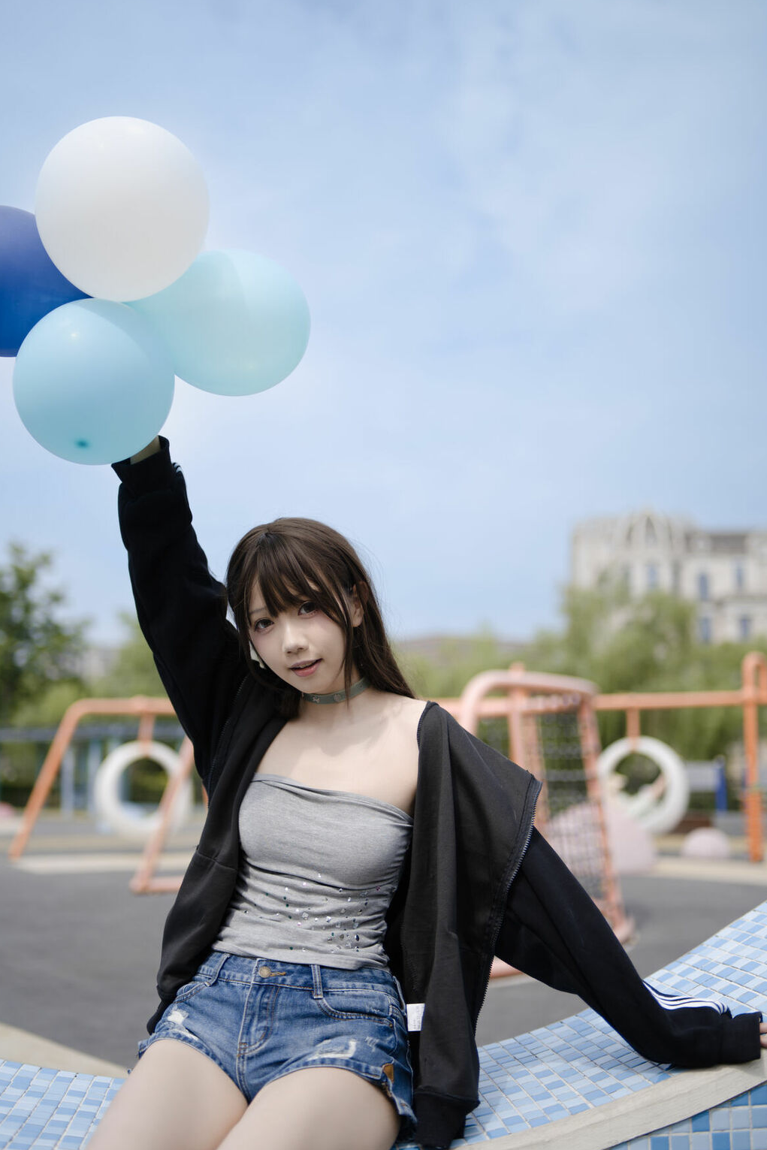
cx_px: 379
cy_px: 570
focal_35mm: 36
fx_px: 1150
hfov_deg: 36.9
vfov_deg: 53.1
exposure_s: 1/6400
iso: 100
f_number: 1.4
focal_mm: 35
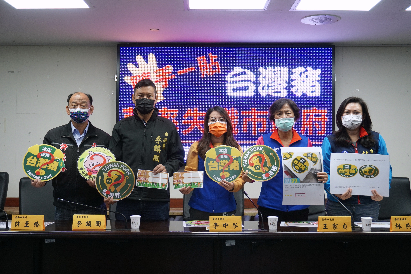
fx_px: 497
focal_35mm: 44
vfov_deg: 30.9
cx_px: 206
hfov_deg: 45.0
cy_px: 137
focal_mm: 29
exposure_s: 1/60
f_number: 4.5
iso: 400
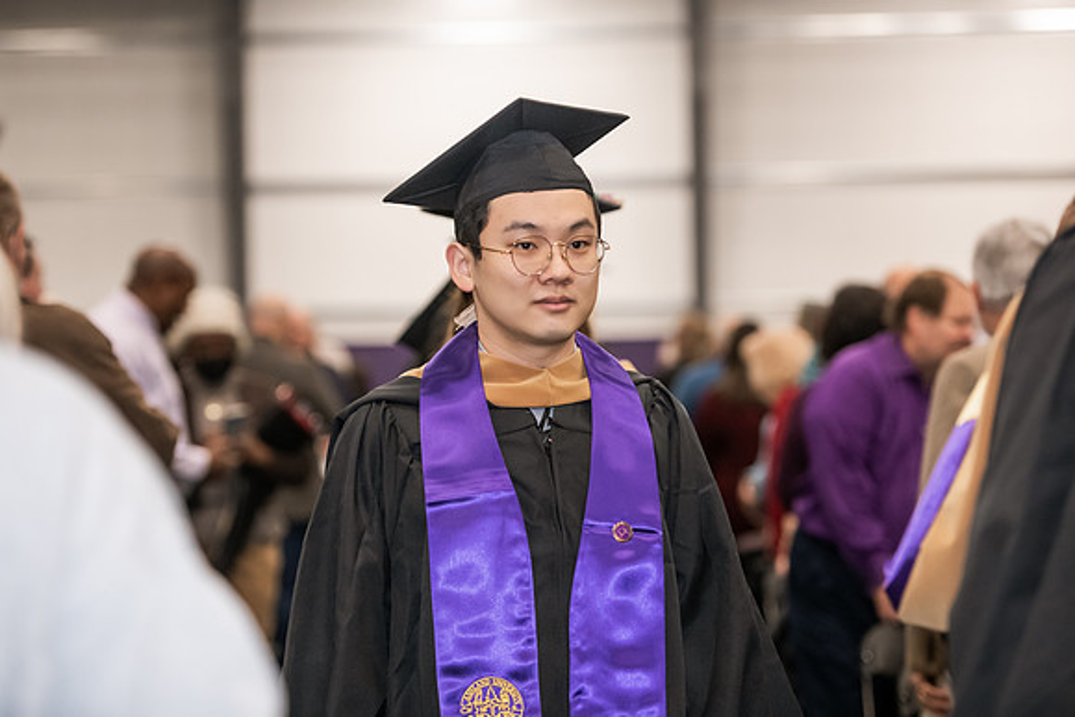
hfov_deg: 18.3
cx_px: 538
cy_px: 358
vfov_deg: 12.2
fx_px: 3345
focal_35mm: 112
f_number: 3.2
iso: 2000
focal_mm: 112
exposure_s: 1/200
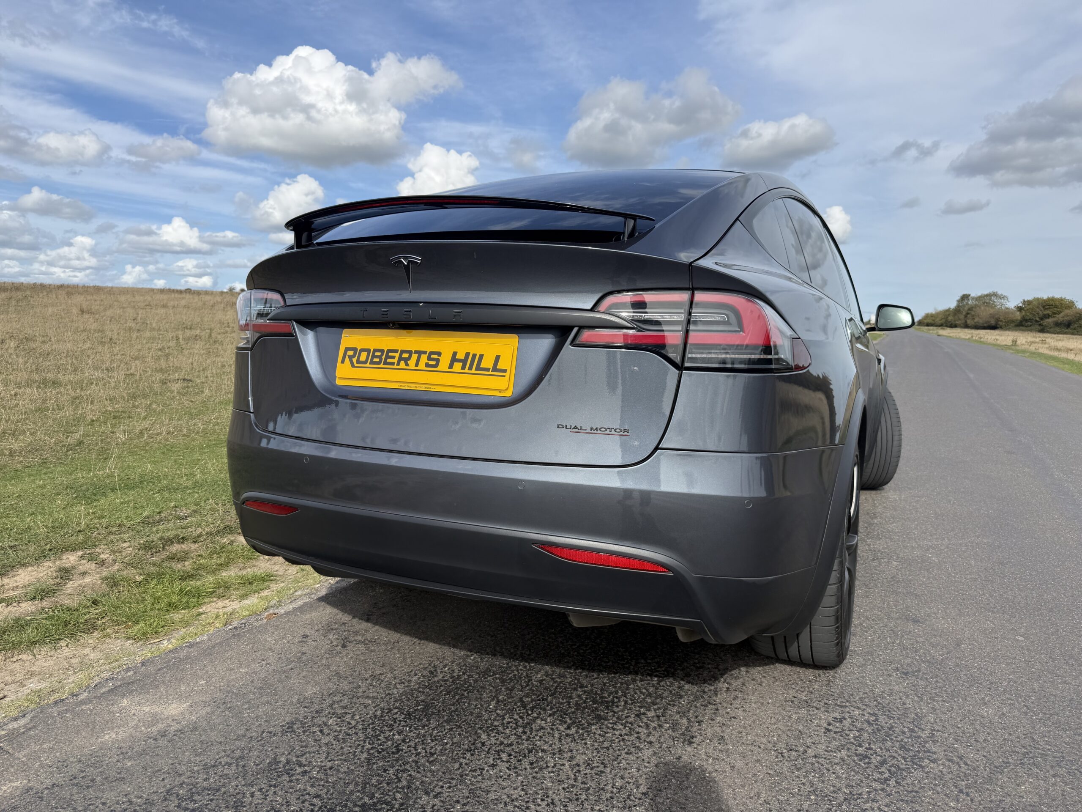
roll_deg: +0.5
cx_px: 541
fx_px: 750
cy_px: 406
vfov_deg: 56.8
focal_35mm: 24
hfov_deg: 71.6
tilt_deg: -4.7
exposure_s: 1/4167
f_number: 1.78
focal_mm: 6.76
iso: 80
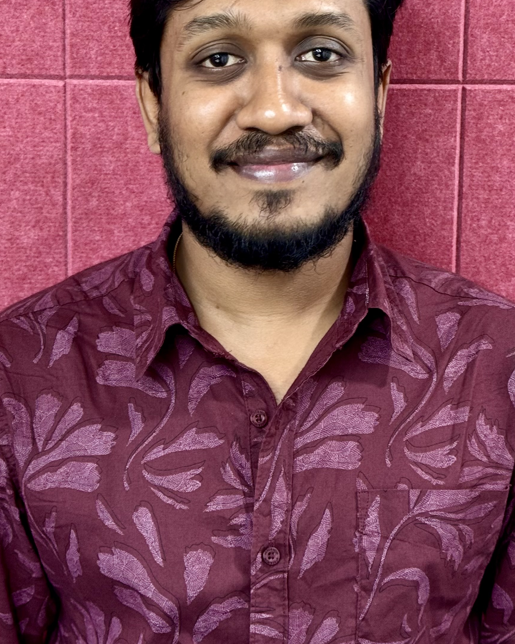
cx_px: 255
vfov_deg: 29.9
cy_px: 233
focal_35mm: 63
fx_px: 1200
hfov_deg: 24.2
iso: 250
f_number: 1.78
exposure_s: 1/50
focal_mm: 6.76
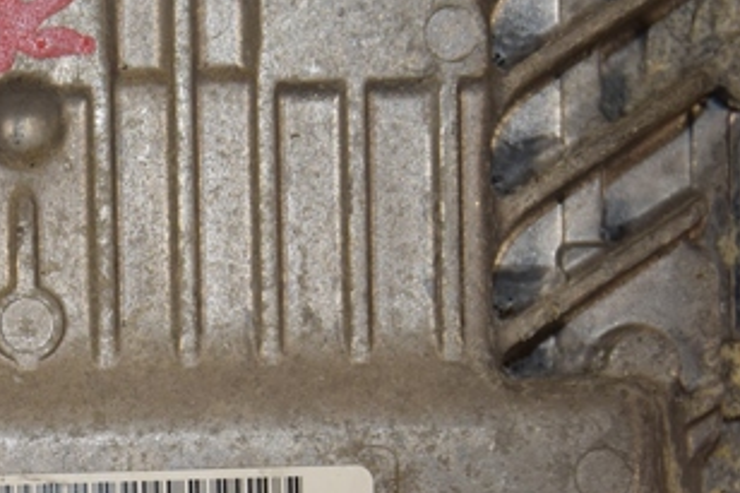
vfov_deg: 7.5
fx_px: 3718
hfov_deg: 11.3
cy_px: 488
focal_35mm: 181
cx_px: 14
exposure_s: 1/200
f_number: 5.6
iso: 800
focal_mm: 58
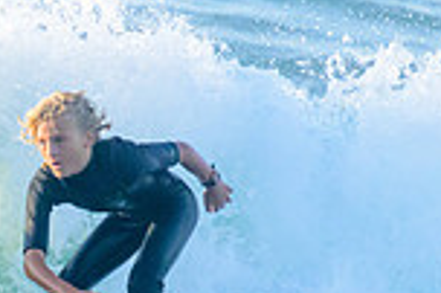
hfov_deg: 0.8
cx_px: -162
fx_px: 32696
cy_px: 315
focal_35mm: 2672
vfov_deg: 0.5
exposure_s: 1/2000
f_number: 11
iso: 3600
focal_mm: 700
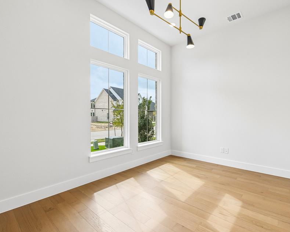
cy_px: 119
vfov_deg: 77.0
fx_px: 146
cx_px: 165
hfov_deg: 89.1
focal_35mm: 17
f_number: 8
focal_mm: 14
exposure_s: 1/320
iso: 400
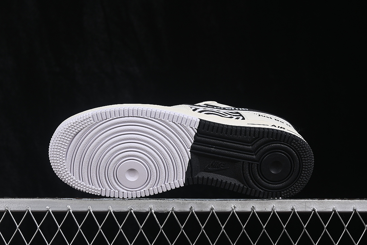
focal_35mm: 75
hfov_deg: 27.0
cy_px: 122
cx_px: 184
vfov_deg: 18.2
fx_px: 765
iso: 160
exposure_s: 1/80
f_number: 8
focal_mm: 50
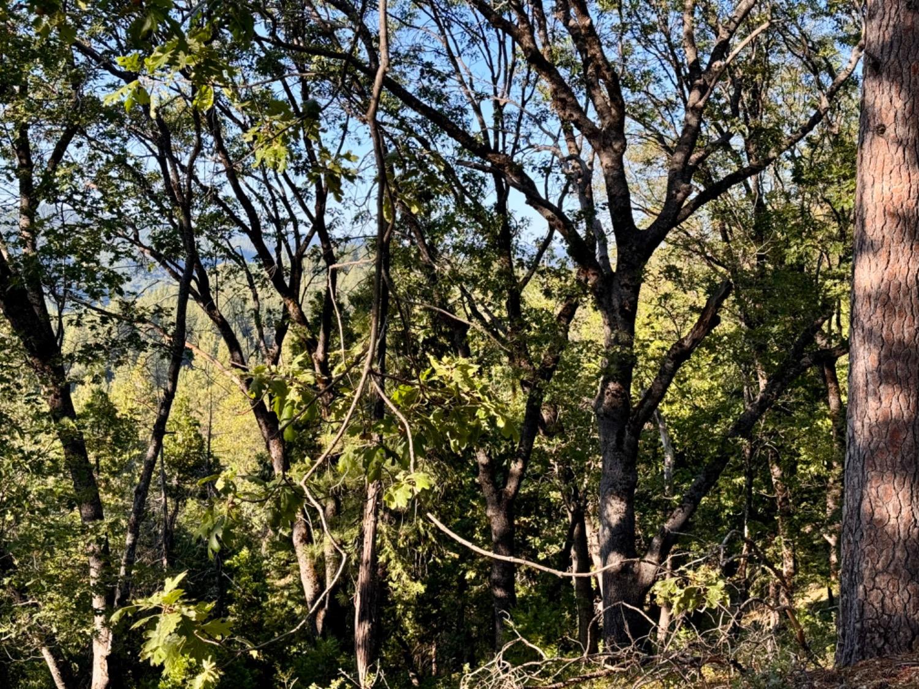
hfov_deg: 39.7
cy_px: 344
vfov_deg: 30.3
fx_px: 1274
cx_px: 460
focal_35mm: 48
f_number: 1.78
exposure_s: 1/454
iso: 64
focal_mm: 6.76
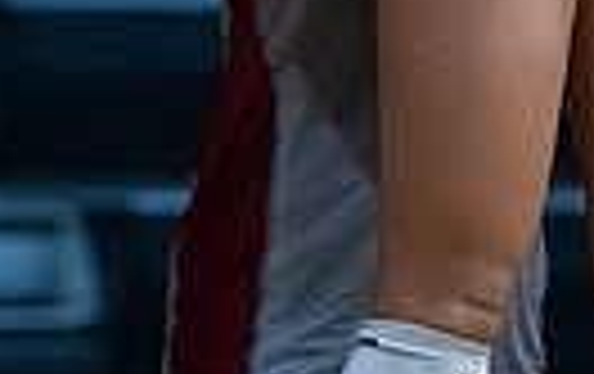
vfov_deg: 1.0
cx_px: 729
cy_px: -912
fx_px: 21940
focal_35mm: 1353
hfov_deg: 1.6
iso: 3200
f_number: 2
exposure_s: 1/1600
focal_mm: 200
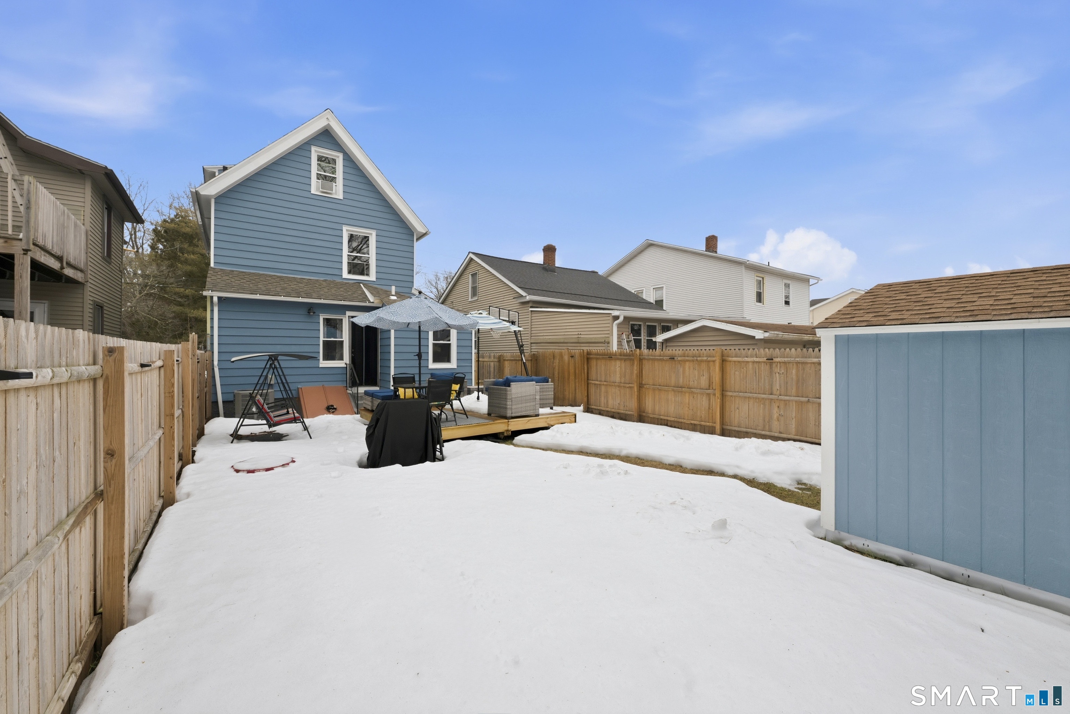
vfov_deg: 81.2
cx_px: 535
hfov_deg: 104.3
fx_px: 416
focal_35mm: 14
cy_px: 357
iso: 200
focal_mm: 14
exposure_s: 1/400
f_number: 8
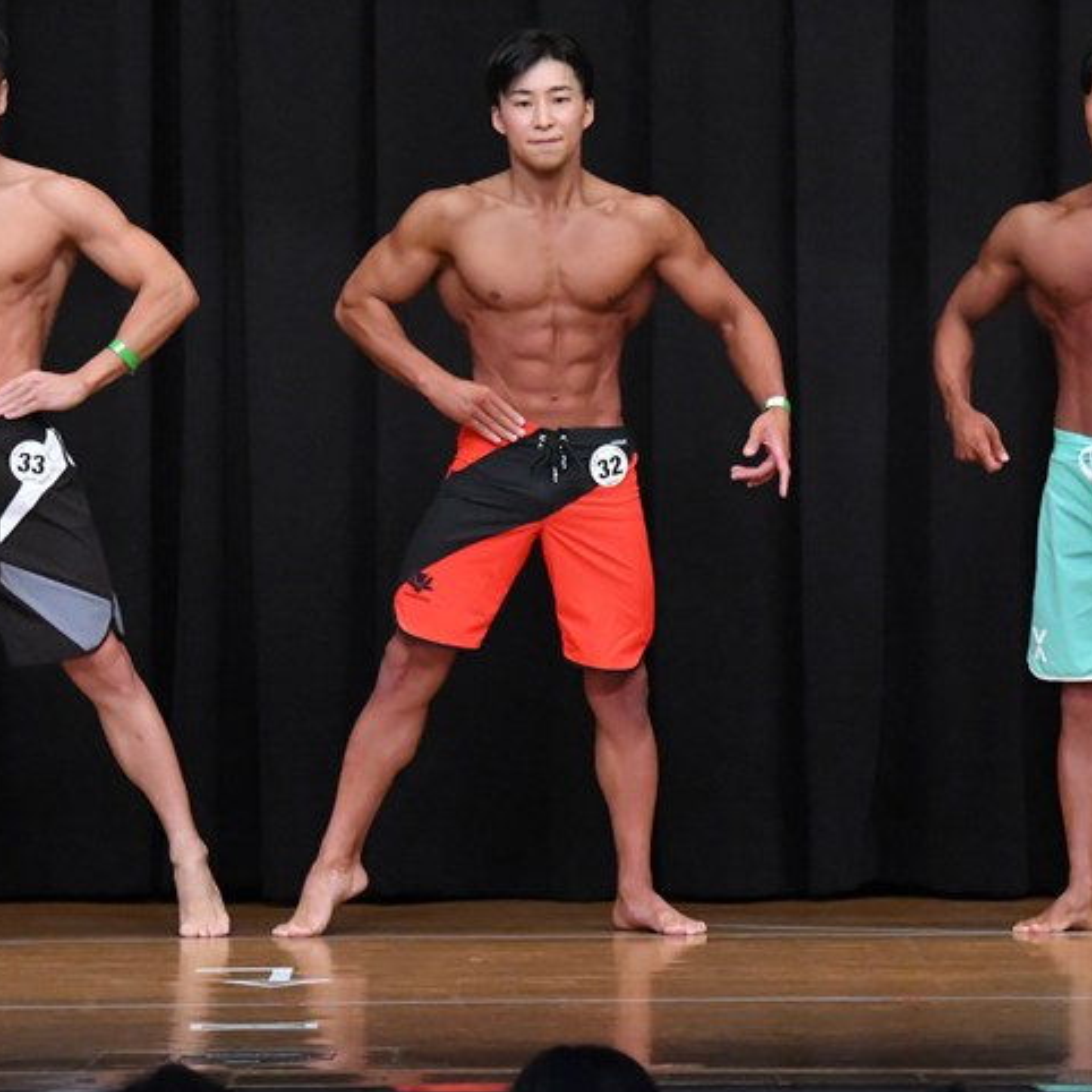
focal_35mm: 328
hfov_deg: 5.3
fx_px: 11706
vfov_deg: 5.3
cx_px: 790
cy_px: 526
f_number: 5.6
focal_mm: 160
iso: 8000
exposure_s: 1/400
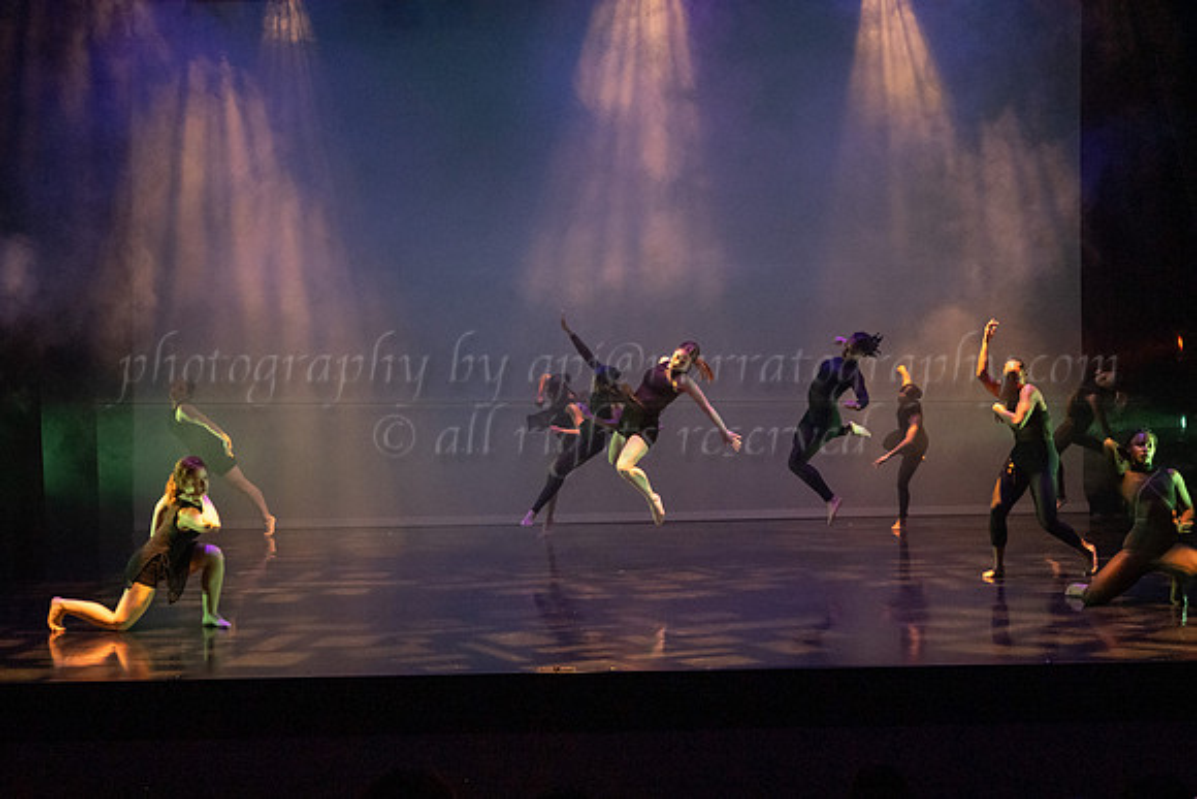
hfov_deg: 32.7
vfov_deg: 22.2
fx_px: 2039
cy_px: 427
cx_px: 644
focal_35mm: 61
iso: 4000
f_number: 3.2
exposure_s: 1/320
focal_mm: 49
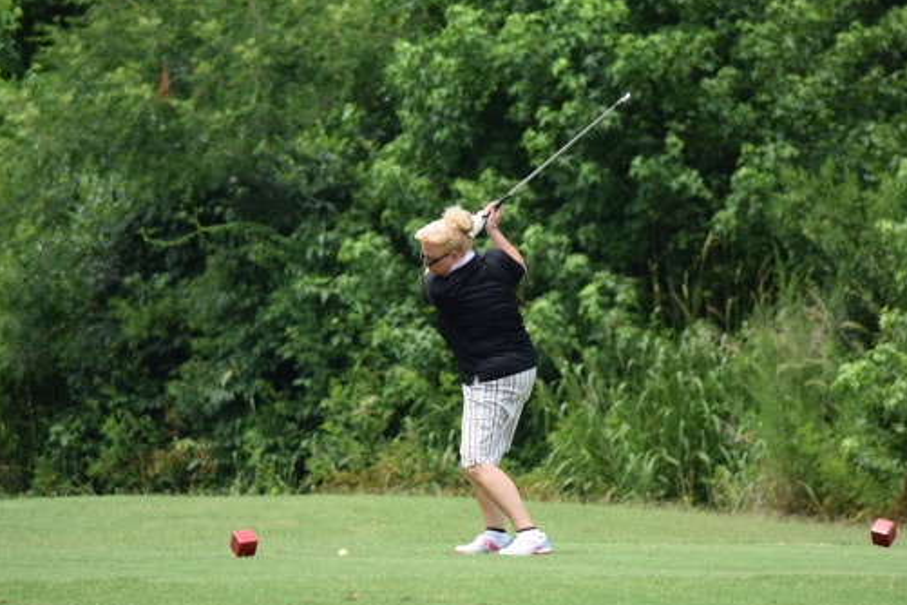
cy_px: 354
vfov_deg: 2.5
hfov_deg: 3.7
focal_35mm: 557
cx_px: 469
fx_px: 14032
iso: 320
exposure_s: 1/500
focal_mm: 300
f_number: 5.6
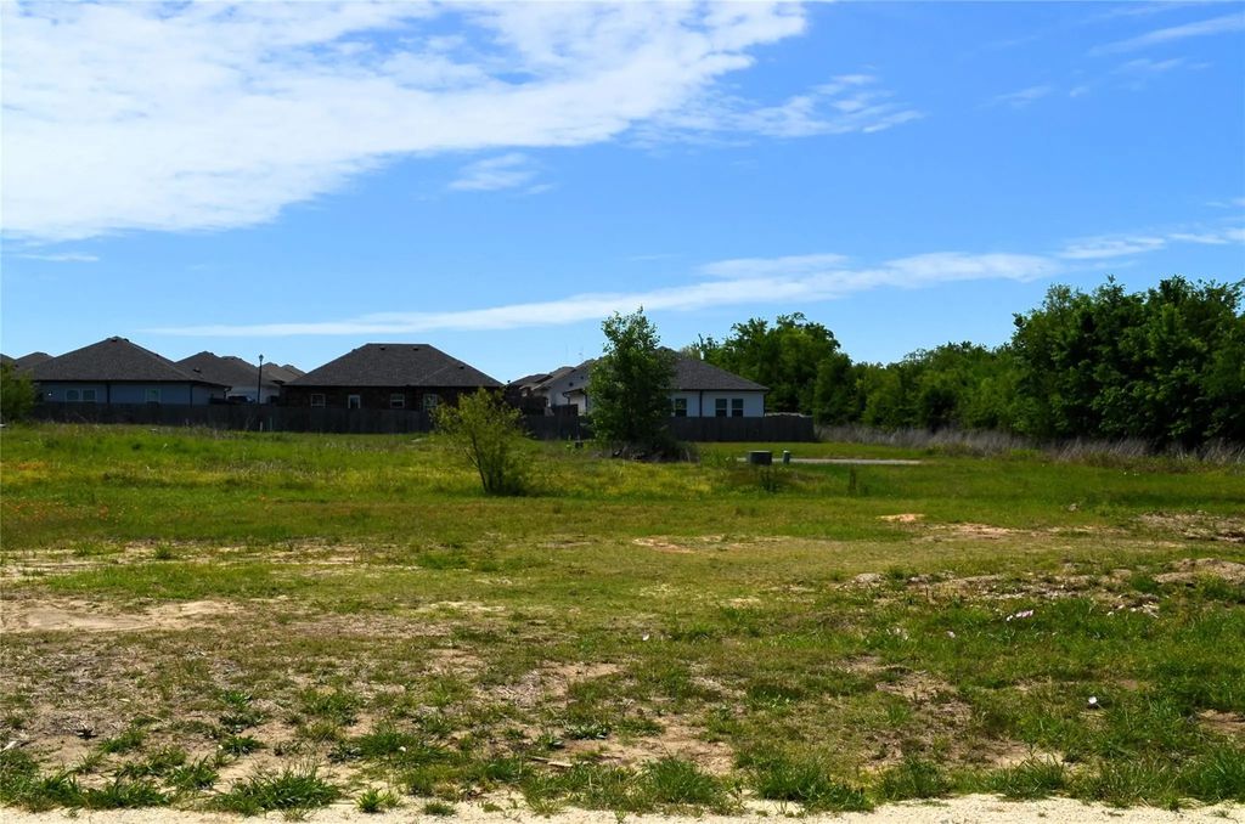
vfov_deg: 34.1
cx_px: 622
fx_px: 1346
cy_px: 412
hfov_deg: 49.6
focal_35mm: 39
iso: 100
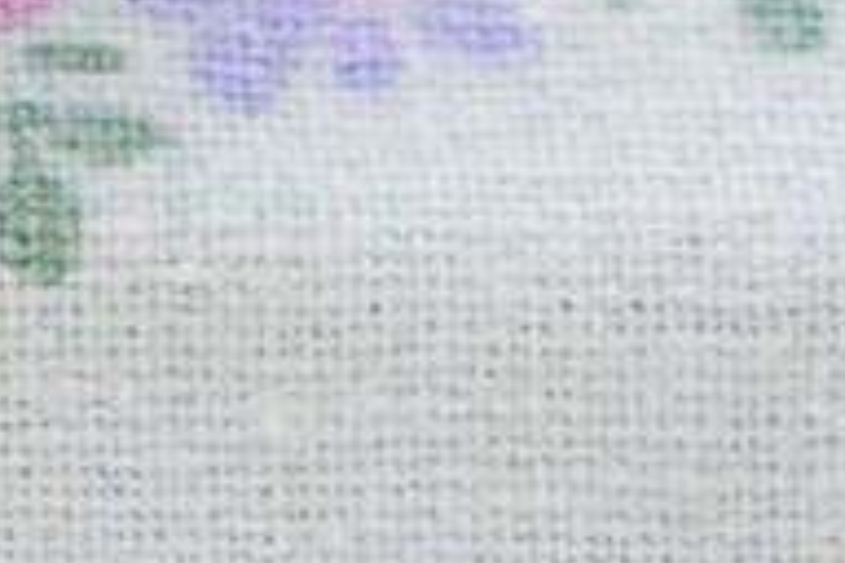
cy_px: -1159
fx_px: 10984
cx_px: -1677
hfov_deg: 4.3
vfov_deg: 2.9
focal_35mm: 468
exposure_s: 1/80
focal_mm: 50
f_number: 3.5
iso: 250
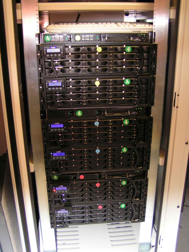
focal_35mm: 38
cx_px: 94
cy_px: 126
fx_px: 277
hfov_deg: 37.7
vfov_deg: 49.0
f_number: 2.8
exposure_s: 1/40
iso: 200
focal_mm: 5.8
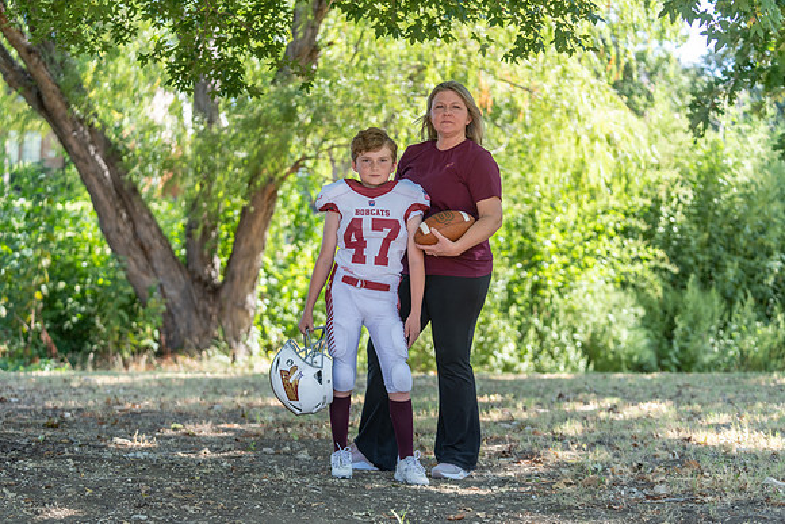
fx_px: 1614
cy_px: 262
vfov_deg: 18.4
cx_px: 392
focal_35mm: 74
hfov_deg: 27.3
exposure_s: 1/320
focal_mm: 74
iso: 200
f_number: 2.8
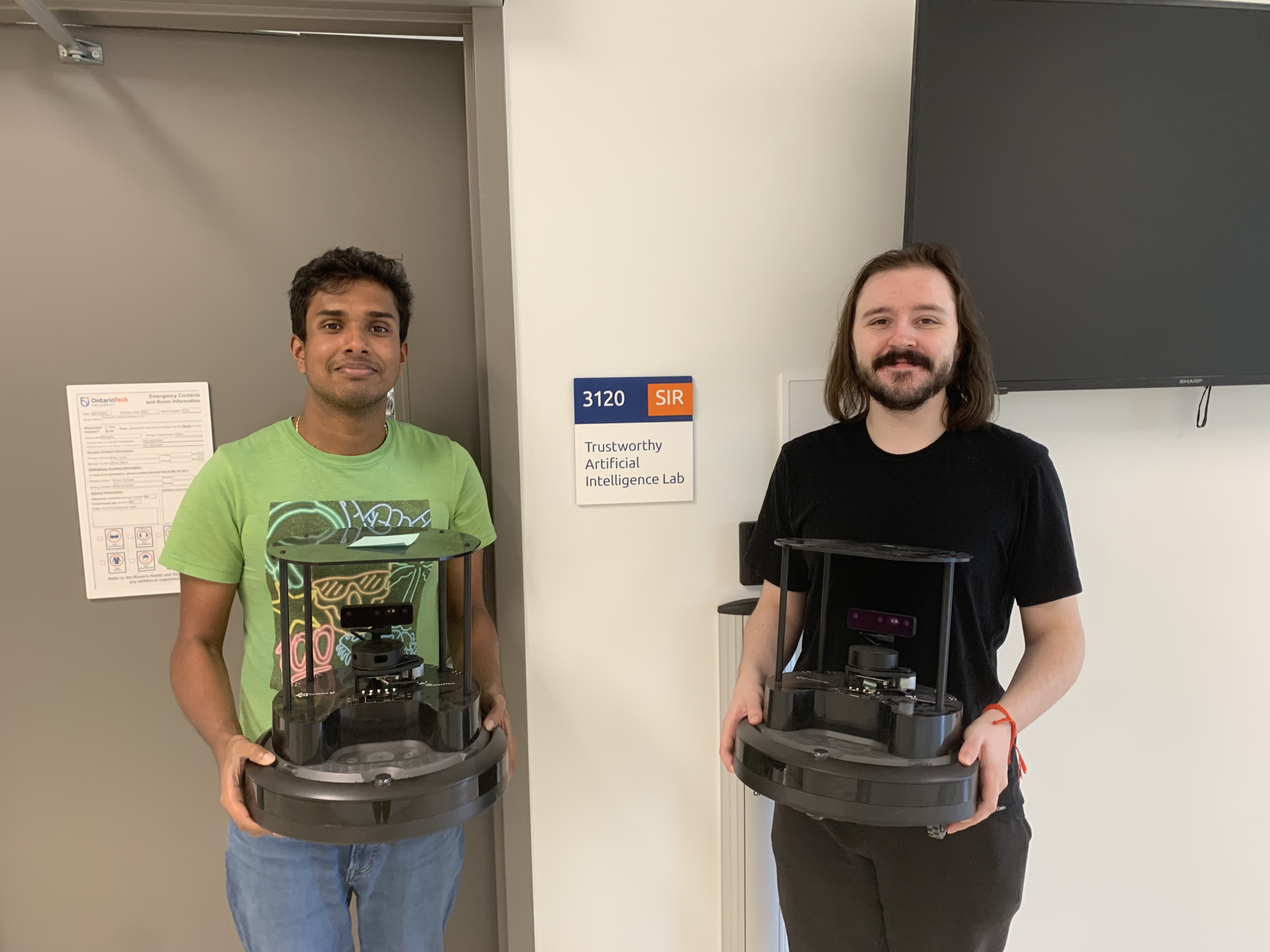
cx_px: 635
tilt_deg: -7.7
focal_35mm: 26
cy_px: 476
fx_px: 954
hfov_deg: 67.3
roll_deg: +1.0
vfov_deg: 53.1
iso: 125
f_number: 1.8
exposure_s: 1/60
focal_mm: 4.25
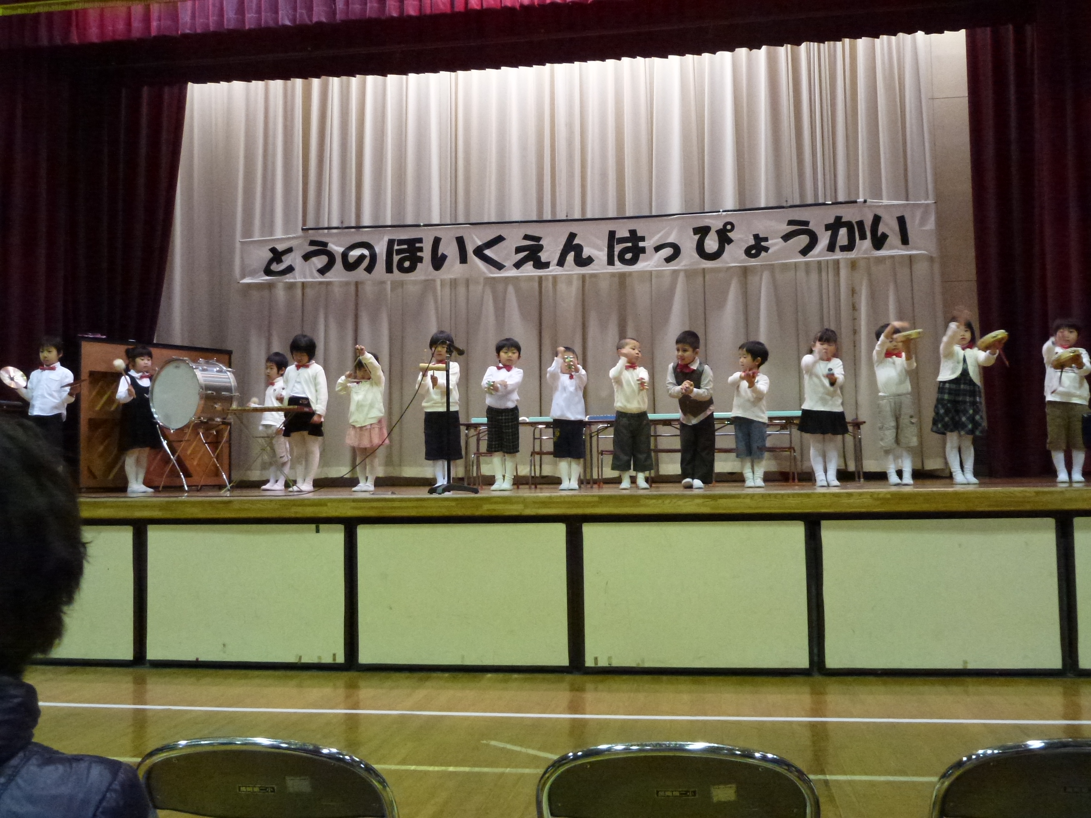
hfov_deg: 55.4
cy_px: 409
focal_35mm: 33
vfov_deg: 42.9
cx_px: 546
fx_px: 1040
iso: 800
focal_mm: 5.9
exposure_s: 1/40
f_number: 3.6
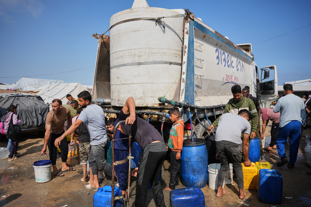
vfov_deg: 51.3
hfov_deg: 71.5
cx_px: 157
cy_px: 107
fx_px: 216
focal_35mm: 25
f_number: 2.8
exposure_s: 1/2000
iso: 100
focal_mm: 24
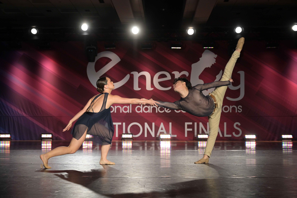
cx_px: 148
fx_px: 462
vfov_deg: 24.2
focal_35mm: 56
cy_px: 99
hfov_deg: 35.7
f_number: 4
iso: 3200
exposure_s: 1/800
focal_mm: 56
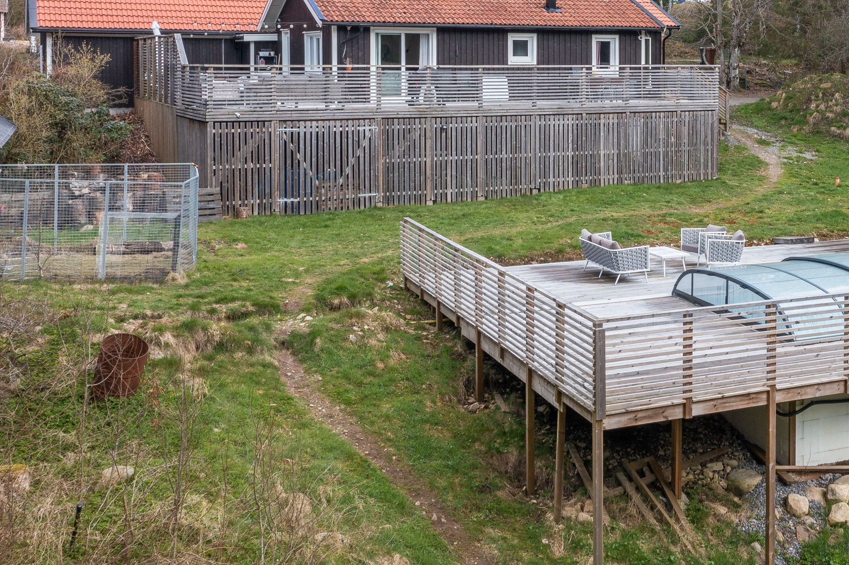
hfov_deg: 39.0
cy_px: 127
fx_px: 1132
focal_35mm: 48
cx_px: 717
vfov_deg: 27.6
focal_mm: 10.26
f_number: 6.3
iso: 100
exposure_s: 1/120
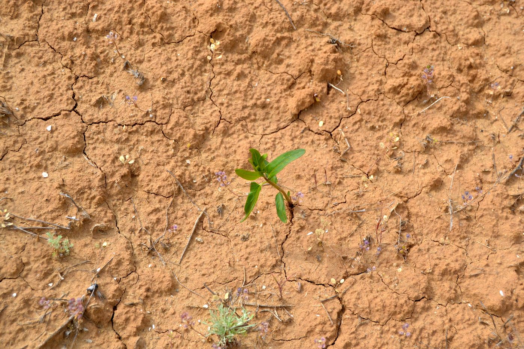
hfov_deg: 31.9
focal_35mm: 63
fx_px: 917
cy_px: 174
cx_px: 262
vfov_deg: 21.6
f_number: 8
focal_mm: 42
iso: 100
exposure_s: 1/320
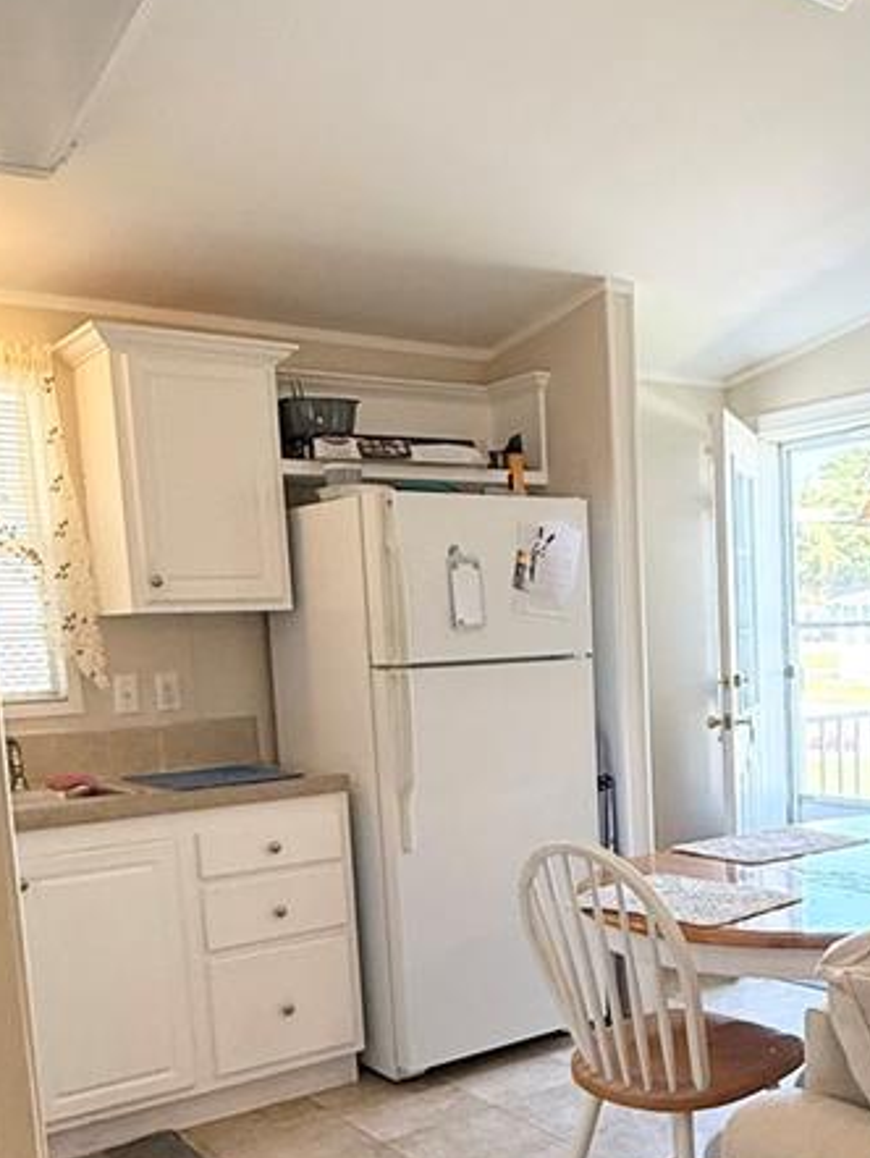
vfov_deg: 47.9
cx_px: 660
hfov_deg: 36.8
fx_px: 1272
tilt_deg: -6.5
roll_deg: +2.1
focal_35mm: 38
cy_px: 794
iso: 160
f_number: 2.2
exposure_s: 1/120
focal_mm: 2.22
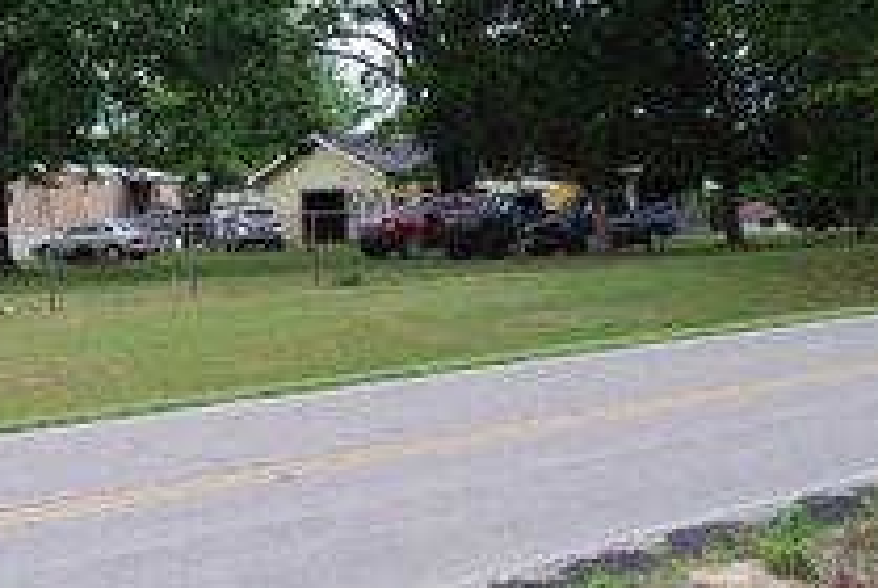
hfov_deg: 24.7
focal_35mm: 79
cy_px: 84
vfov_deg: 17.1
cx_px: 42
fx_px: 1929
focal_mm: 22
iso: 100
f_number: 5.6
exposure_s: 1/125
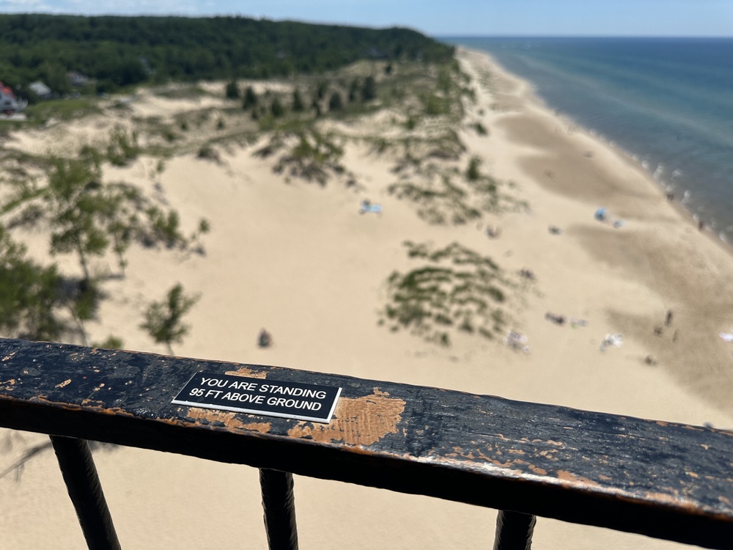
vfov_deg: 56.8
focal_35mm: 24
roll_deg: -0.3
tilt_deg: -24.2
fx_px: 508
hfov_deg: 71.6
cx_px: 366
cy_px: 275
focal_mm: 6.86
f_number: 1.78
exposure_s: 1/9709
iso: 80
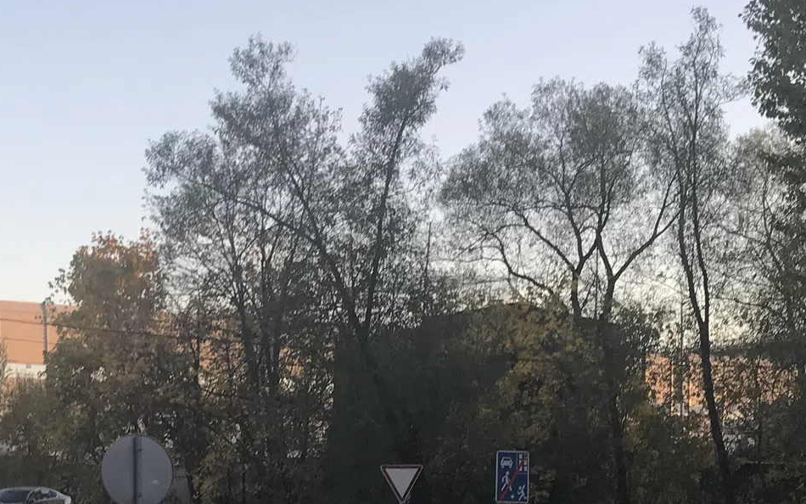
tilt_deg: -0.2
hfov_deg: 27.4
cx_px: 287
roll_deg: -1.5
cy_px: 557
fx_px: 1648
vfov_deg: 16.8
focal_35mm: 75
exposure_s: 1/208
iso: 20
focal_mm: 3.99
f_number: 1.8
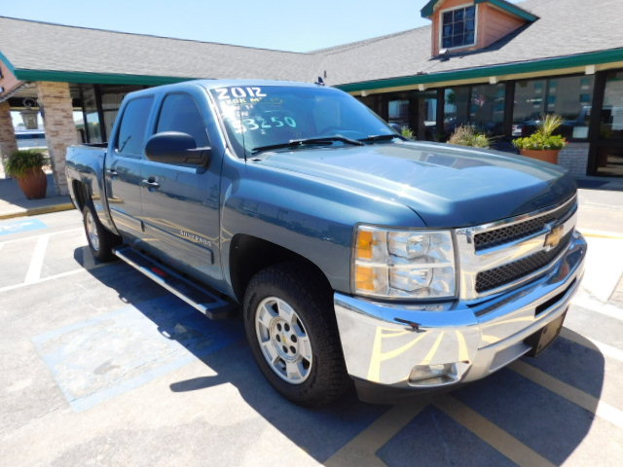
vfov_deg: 58.9
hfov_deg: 73.9
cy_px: 234
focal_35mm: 23
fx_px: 414
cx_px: 312
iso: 125
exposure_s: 1/1000
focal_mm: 4
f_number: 3
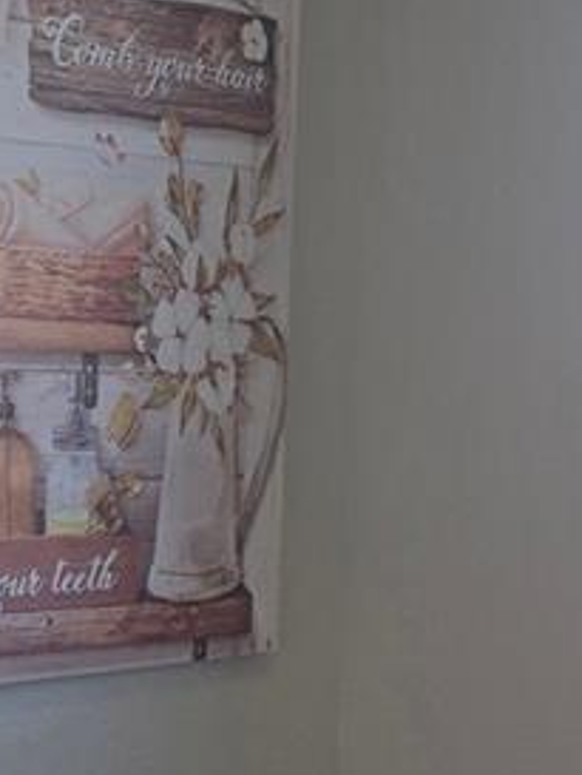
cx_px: 522
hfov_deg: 14.5
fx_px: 2262
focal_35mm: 101
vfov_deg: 19.0
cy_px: 724
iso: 25
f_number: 1.8
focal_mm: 5.4
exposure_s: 1/126
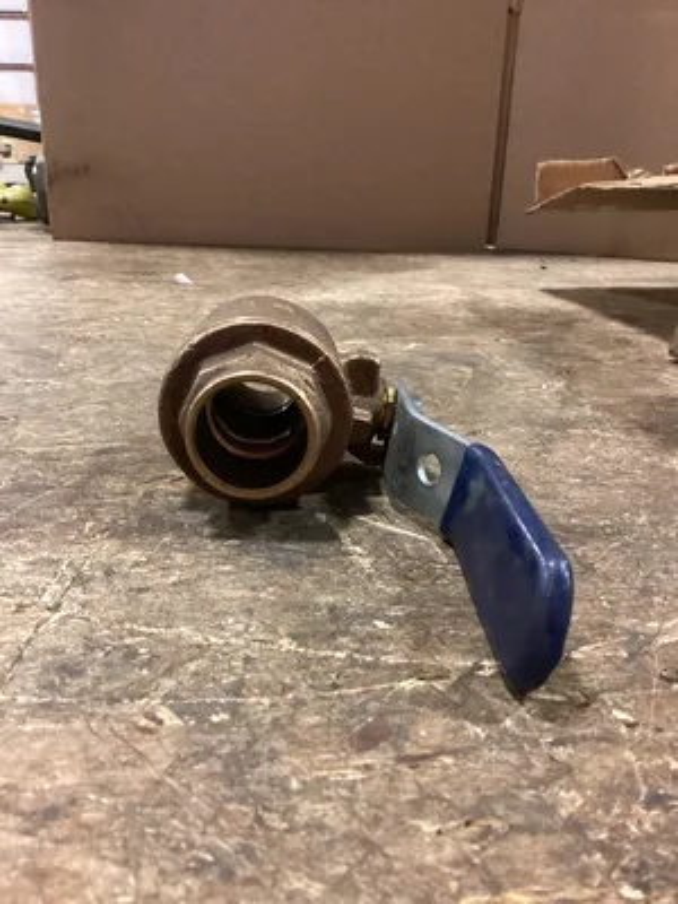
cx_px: 339
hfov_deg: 45.4
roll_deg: +0.1
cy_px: 452
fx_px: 810
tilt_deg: -20.9
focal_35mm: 31
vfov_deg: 58.4
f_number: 2.4
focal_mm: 3.3
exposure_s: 1/30
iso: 640
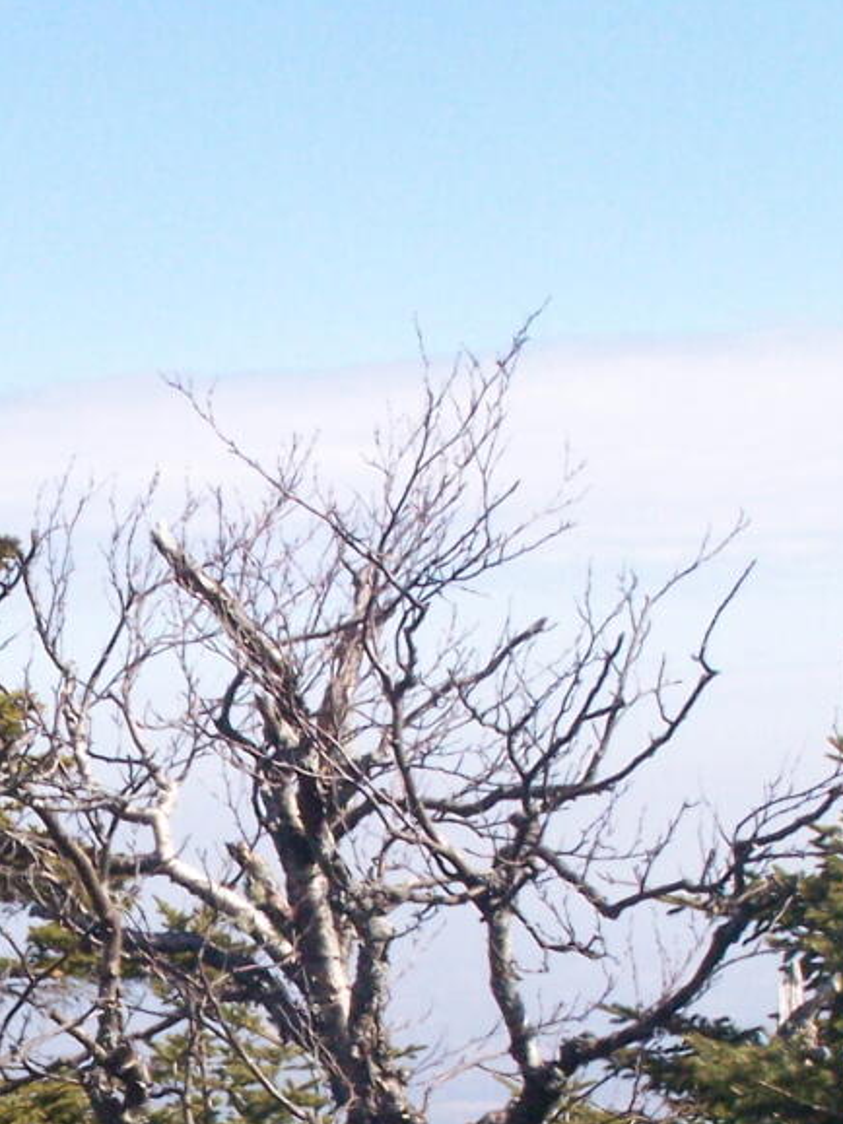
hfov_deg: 9.7
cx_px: -95
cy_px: 1117
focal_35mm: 151
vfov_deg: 12.9
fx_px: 4905
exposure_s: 1/800
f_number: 6.3
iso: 400
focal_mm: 10.7
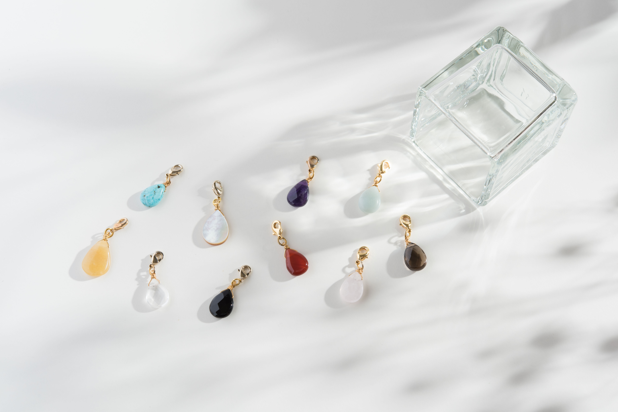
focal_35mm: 60
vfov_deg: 22.6
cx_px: 309
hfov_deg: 33.4
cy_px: 206
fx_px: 1030
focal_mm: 60
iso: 100
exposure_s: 1/160
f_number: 13
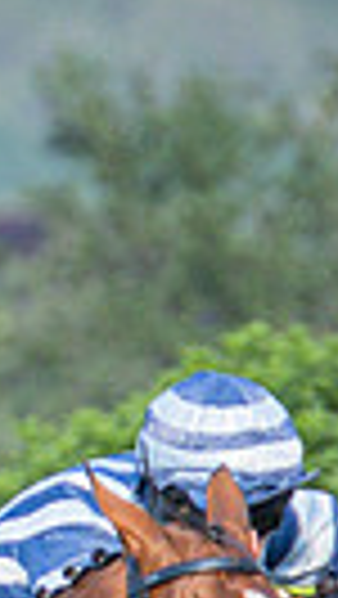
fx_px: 26908
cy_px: 644
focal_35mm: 1692
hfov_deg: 0.7
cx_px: -286
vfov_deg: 1.3
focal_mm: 160
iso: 400
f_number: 4
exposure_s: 1/1600
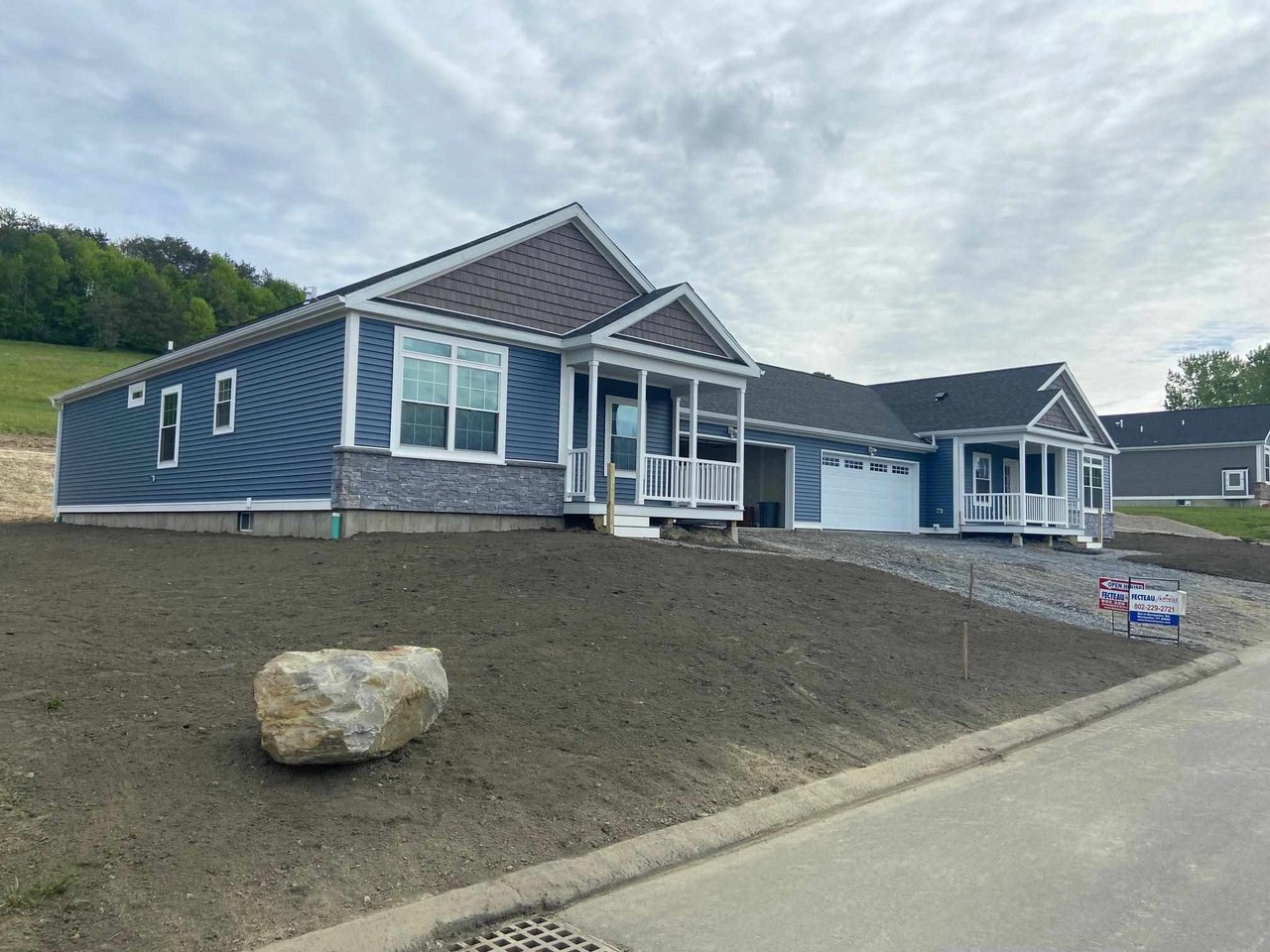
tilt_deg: +1.6
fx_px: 954
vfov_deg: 53.1
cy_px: 476
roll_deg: +0.2
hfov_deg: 67.3
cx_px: 635
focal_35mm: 26
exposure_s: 1/4115
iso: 32
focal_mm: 4.25
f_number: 1.8
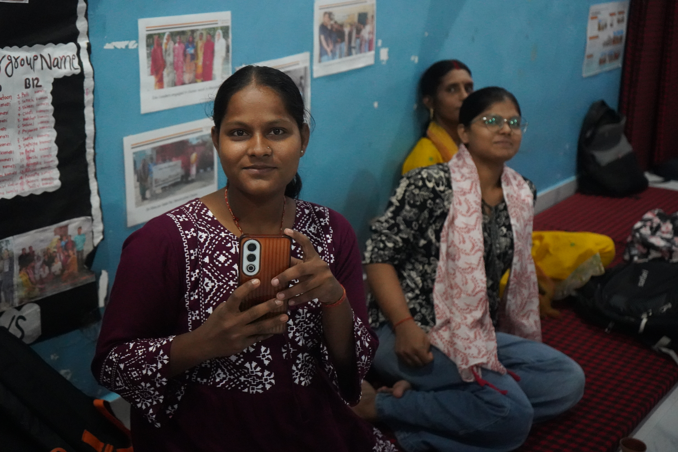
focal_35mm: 48
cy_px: 226
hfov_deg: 41.1
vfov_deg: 28.1
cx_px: 339
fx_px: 904
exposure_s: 1/250
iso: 16000
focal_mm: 48
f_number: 4.5
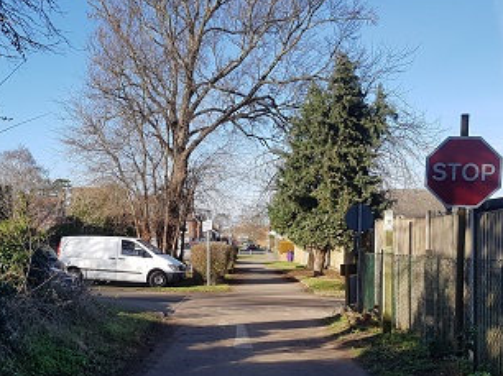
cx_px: 189
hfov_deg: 53.4
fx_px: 494
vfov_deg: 41.6
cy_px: 225
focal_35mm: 34
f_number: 1.7
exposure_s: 1/1508
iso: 50
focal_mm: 4.2
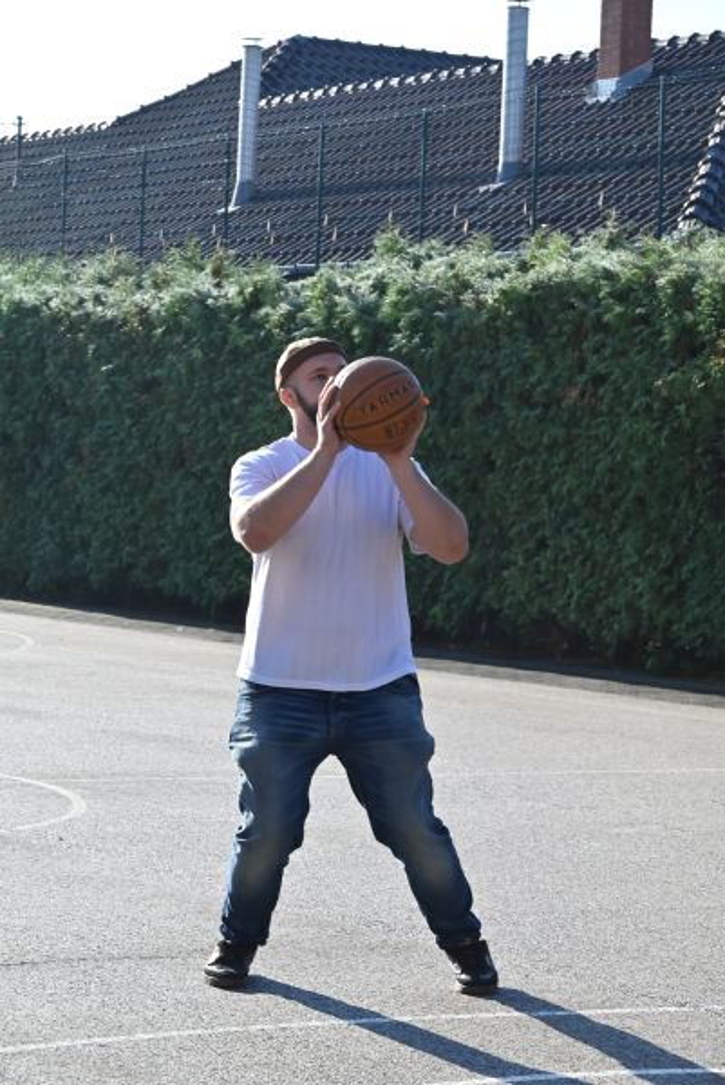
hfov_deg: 13.3
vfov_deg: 19.8
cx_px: 362
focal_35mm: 103
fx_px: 3106
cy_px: 542
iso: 1600
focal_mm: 103
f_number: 14
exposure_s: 1/640
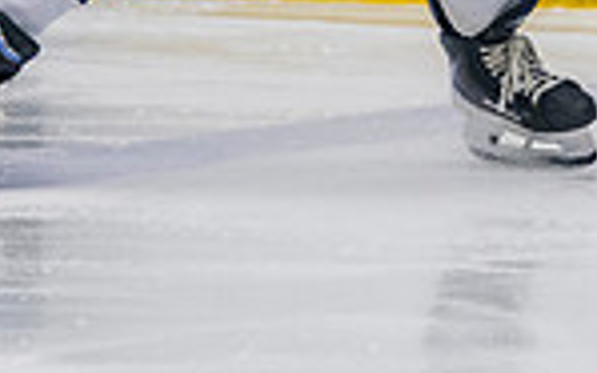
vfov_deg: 1.3
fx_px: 16671
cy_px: -248
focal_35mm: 1025
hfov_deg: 2.1
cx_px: 423
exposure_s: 1/640
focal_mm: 165
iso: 2000
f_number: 3.2
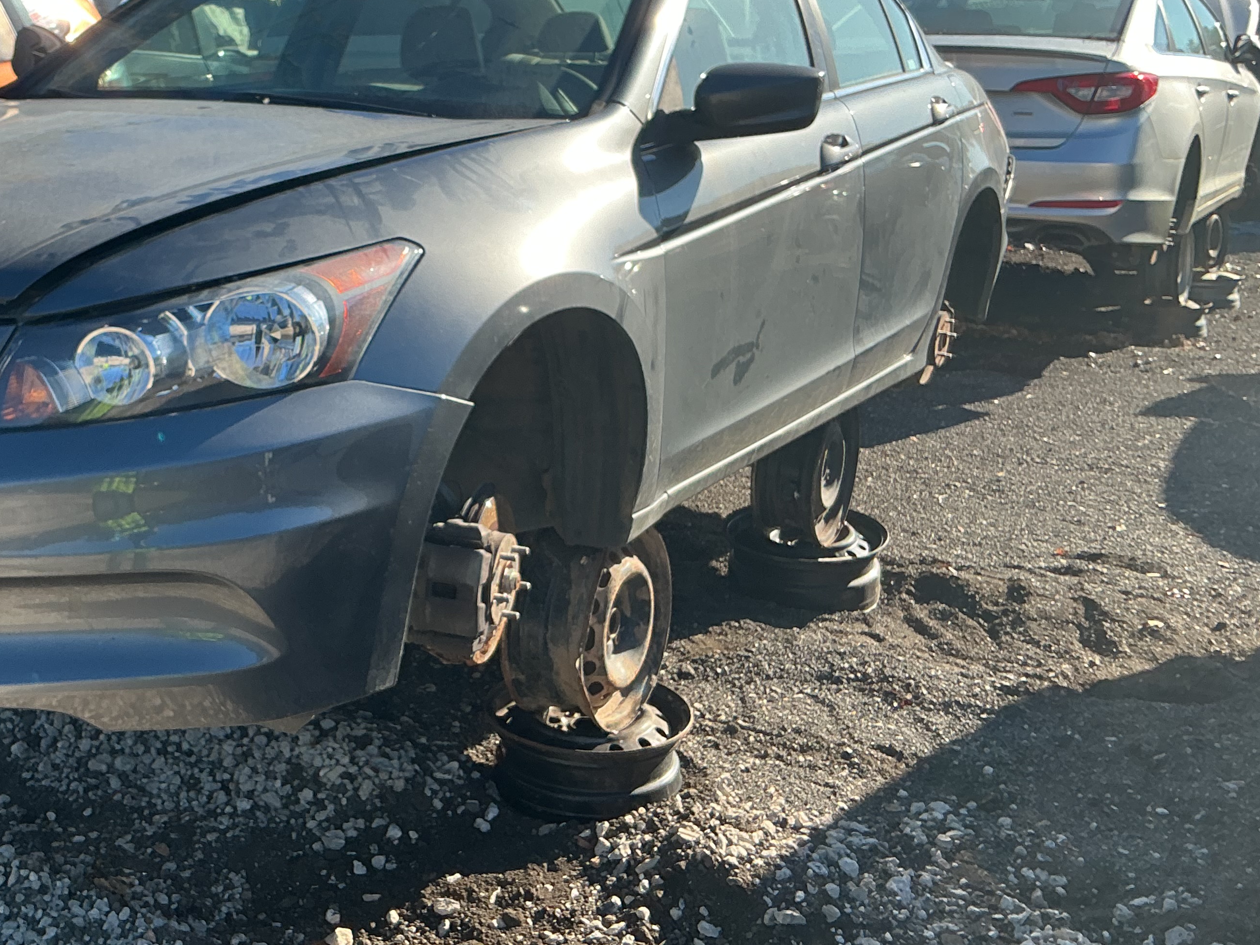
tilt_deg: -14.5
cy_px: 350
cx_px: 353
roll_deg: +1.1
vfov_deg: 32.0
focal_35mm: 45
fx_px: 1638
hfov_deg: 41.1
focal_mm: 3
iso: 25
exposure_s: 1/580
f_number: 1.8
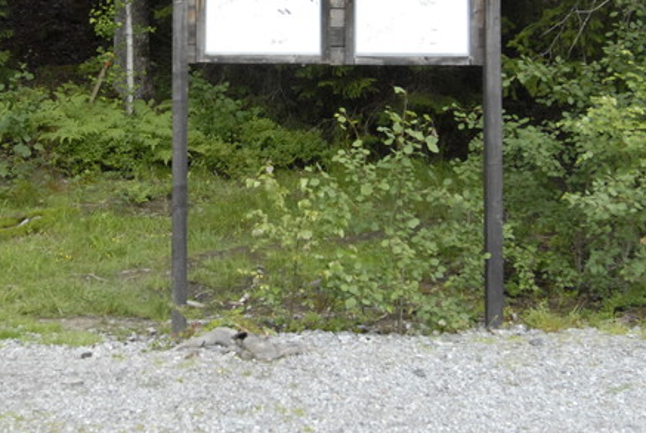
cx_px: 276
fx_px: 1420
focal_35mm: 79
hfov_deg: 25.6
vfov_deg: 17.1
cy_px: 33
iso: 800
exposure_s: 1/500
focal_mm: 24
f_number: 5.6
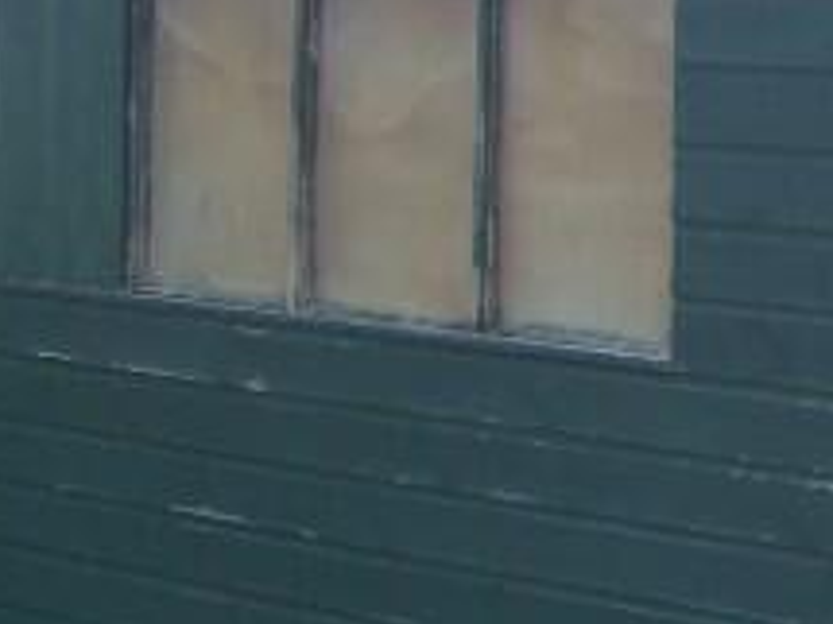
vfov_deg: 8.9
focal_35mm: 167
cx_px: 659
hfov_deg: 11.8
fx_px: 4016
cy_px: 360
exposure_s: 1/80
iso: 64
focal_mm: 6.5
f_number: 3.4
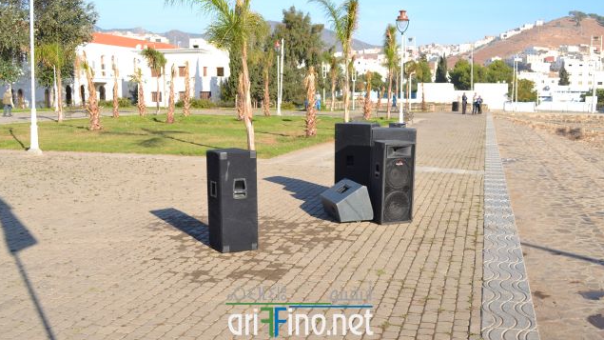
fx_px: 609
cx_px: 302
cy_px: 178
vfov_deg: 31.2
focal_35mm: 38
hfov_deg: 52.8
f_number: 9
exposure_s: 1/320
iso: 100
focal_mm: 24
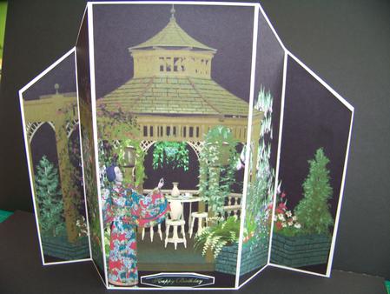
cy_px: 147
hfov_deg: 51.3
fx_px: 406
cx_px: 195
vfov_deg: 39.7
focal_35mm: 36
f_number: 2.8
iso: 68
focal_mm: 5.85
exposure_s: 1/30
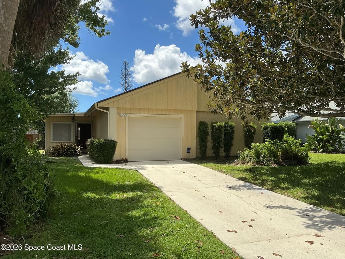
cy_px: 130
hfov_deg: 61.7
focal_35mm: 29
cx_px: 172
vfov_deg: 48.2
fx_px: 289
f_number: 1.8
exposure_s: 1/2427
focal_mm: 3
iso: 25
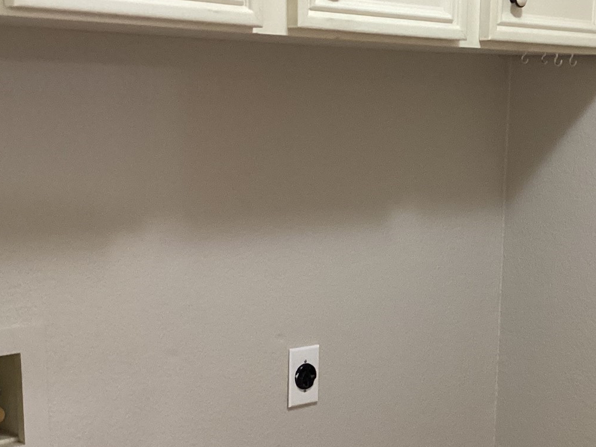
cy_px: 308
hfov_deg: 30.3
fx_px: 1085
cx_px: 438
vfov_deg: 23.2
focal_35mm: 63
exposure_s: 1/60
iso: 320
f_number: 2.4
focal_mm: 3.3
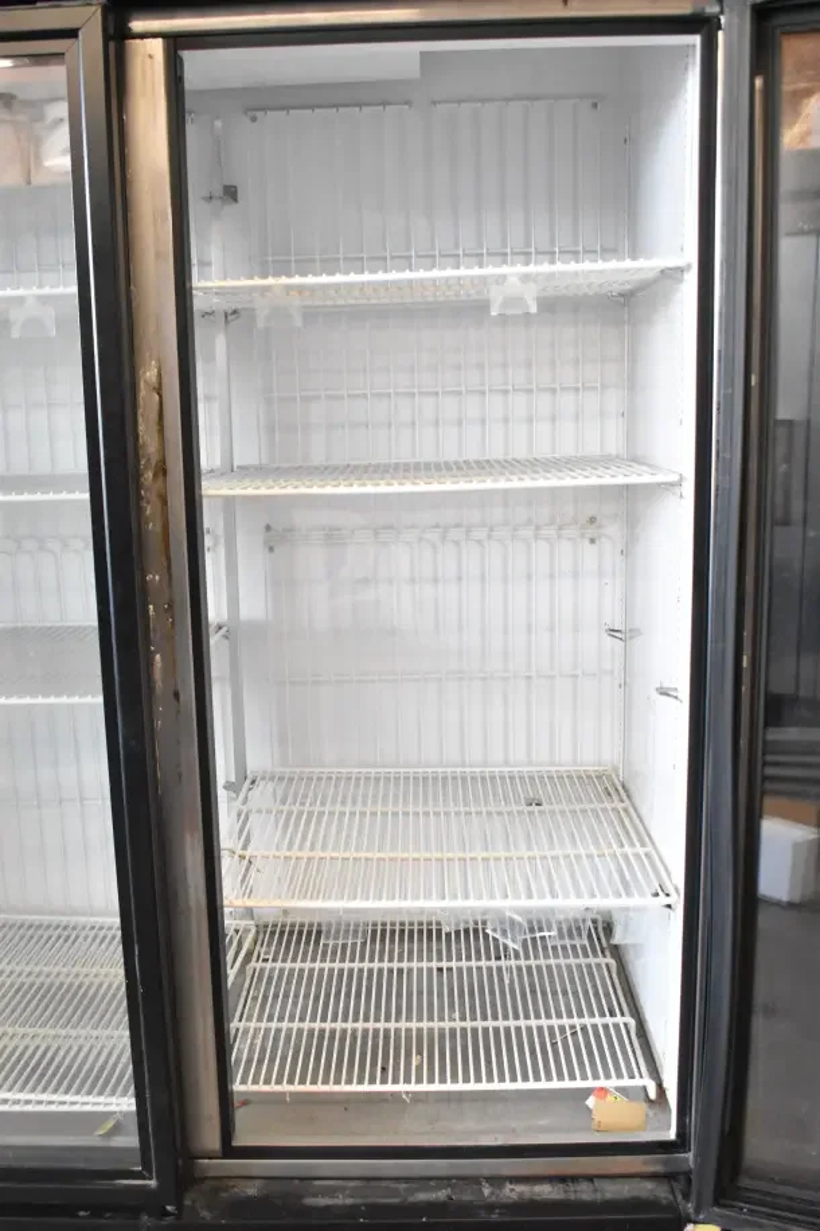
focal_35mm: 34
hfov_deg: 38.4
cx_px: 410
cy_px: 616
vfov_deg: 55.1
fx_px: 1179
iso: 6400
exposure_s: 1/160
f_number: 6.3
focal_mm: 23
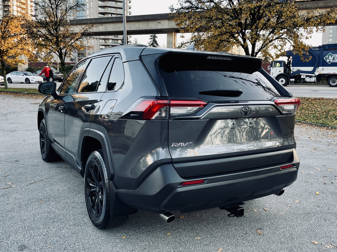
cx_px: 168
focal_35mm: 26
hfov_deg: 67.3
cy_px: 126
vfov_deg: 53.1
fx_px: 253
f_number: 1.6
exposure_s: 1/121
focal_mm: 4.2
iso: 64
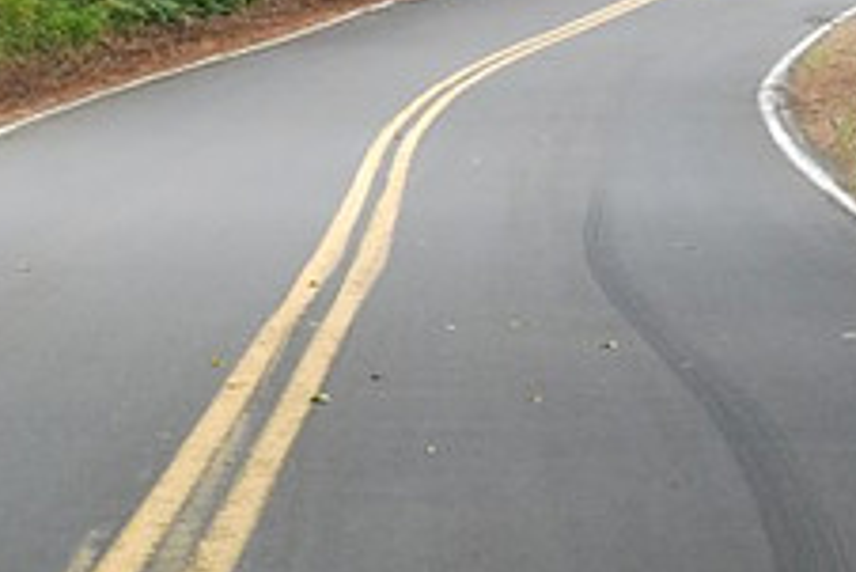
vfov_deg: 5.8
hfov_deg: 8.6
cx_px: 523
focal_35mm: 239
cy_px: 108
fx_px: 5686
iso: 1600
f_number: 5.3
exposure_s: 1/160
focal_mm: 62
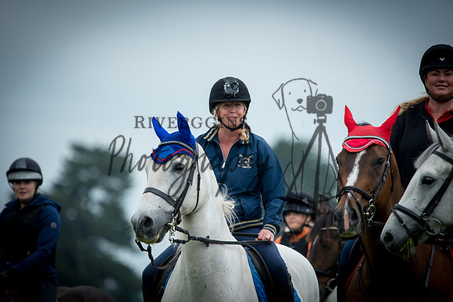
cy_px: 151
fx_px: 5664
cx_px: 226
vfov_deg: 3.1
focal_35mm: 450
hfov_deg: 4.6
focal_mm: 300
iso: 250
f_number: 4
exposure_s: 1/1000
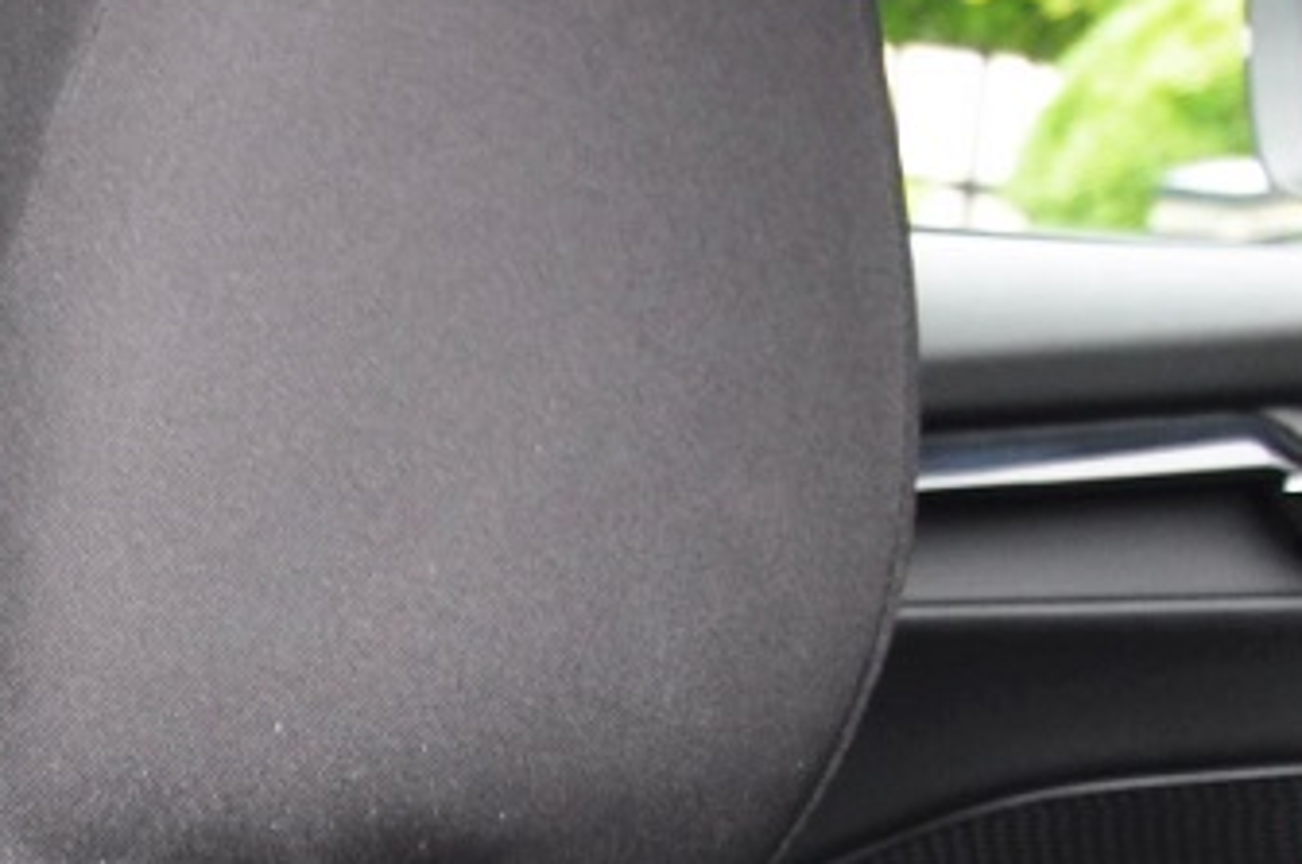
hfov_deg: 8.5
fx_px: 7650
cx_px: -2251
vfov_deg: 6.2
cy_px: 2021
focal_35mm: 212
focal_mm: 25
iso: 250
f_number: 4
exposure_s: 1/30
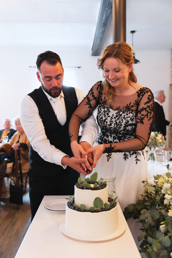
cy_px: 129
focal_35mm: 36
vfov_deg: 53.1
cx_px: 86
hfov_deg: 36.9
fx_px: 258
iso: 2500
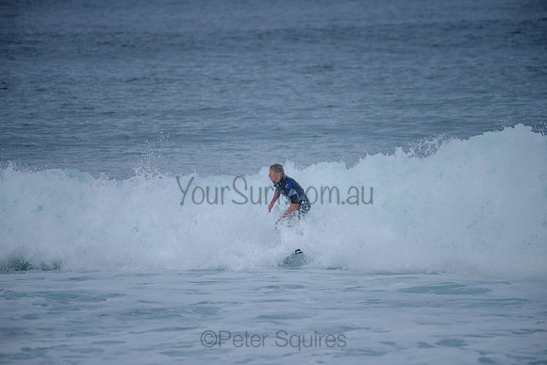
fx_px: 7599
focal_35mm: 500
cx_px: 274
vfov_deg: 2.8
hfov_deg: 4.1
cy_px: 182
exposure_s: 1/2000
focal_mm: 500
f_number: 5.6
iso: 180
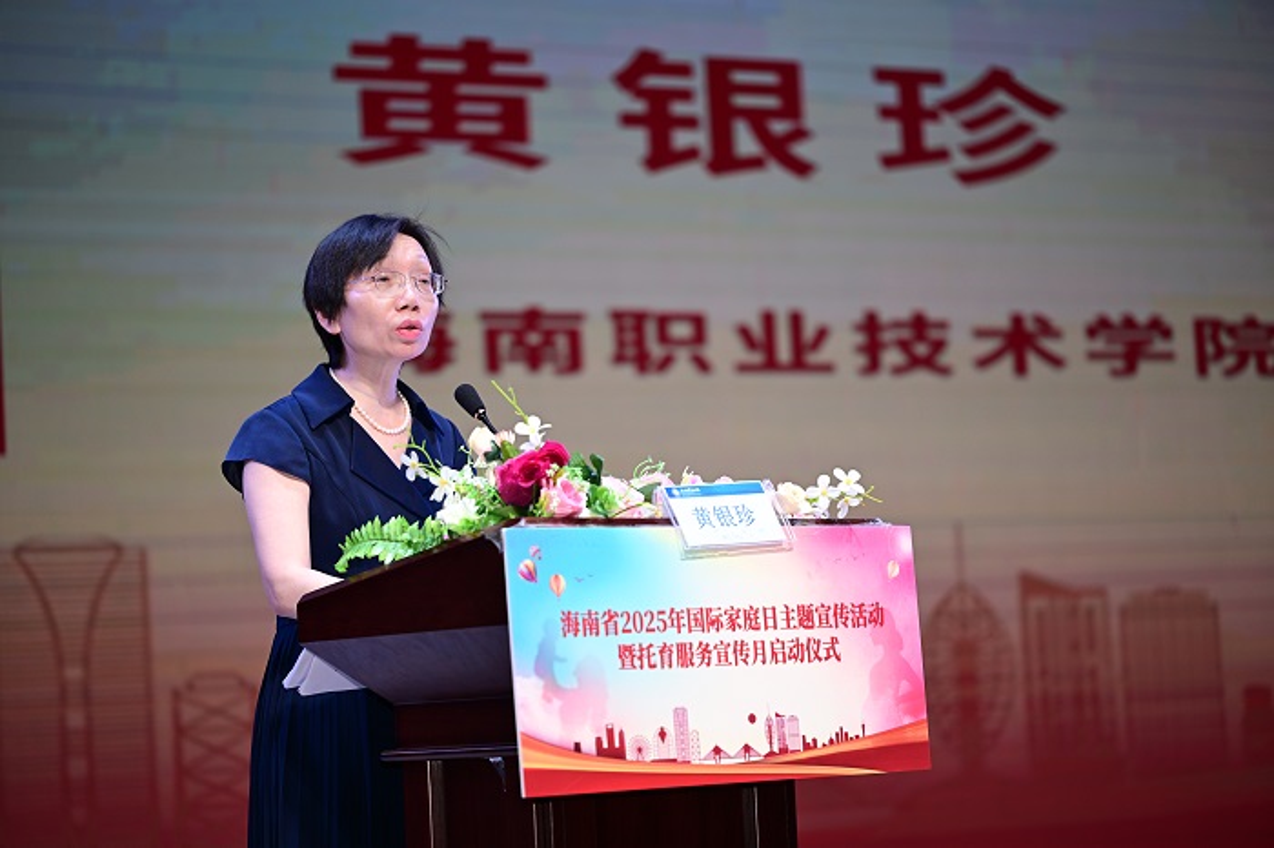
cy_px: 424
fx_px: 3714
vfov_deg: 13.0
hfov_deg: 19.5
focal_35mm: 105
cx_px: 637
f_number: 2.8
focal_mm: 105
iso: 220
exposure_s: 1/160
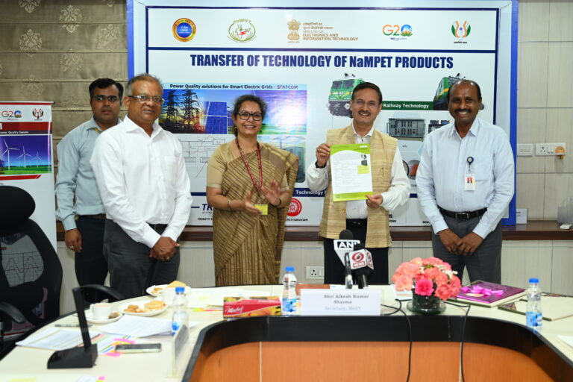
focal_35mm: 49
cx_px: 286
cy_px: 191
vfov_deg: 27.5
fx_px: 780
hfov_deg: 40.3
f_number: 4.5
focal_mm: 49
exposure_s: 1/125
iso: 1600
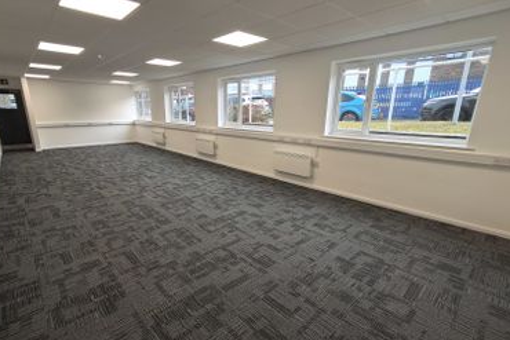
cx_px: 240
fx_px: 255
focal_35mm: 18
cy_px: 183
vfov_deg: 67.3
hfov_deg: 89.9
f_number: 2.2
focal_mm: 1.64
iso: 50
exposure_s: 1/50
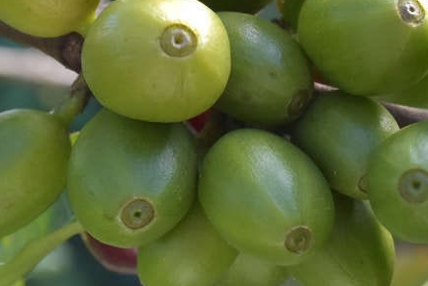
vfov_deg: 8.5
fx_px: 1913
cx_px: 118
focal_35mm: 161
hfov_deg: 12.7
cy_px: 64
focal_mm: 29
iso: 1000
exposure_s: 1/125
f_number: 8
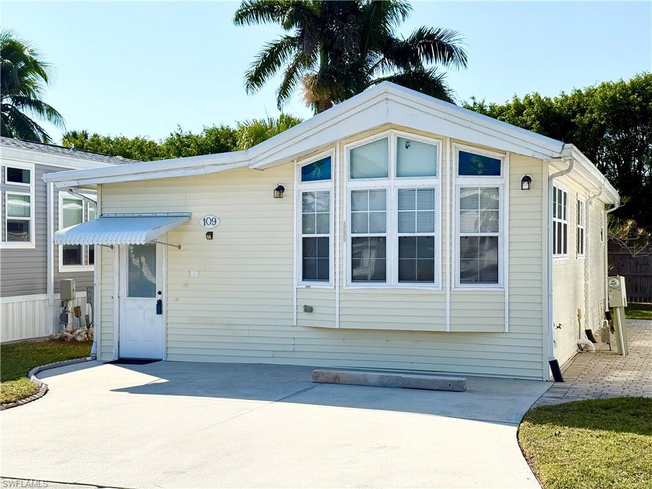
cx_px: 326
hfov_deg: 39.7
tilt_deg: +0.4
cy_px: 244
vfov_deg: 30.3
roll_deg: +0.3
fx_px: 904
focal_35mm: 48
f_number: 1.78
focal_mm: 6.76
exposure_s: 1/7143
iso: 80
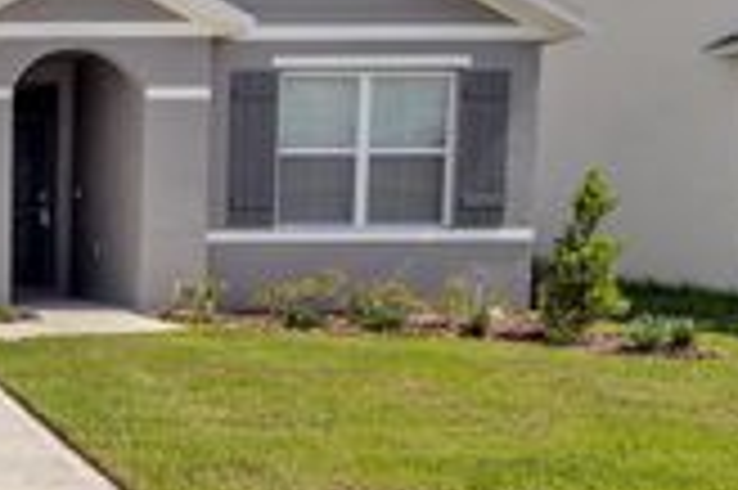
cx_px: -270
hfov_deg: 28.2
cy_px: 335
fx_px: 1139
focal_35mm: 56
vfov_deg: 24.2
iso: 100
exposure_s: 1/60
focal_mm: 18.2
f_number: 16
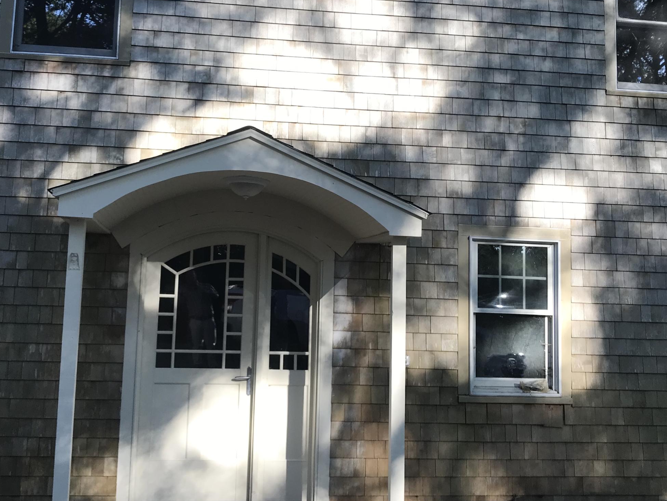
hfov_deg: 43.8
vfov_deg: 33.4
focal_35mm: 43
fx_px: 829
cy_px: 183
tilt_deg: +9.1
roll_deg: -2.2
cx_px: 310
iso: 20
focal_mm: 3.99
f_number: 1.8
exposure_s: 1/169
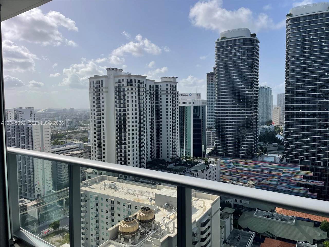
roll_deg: +2.3
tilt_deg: -2.1
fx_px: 247
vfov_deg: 53.1
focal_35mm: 26
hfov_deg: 67.3
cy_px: 124
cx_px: 164
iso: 32
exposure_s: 1/5814
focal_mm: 4.2
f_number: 1.6
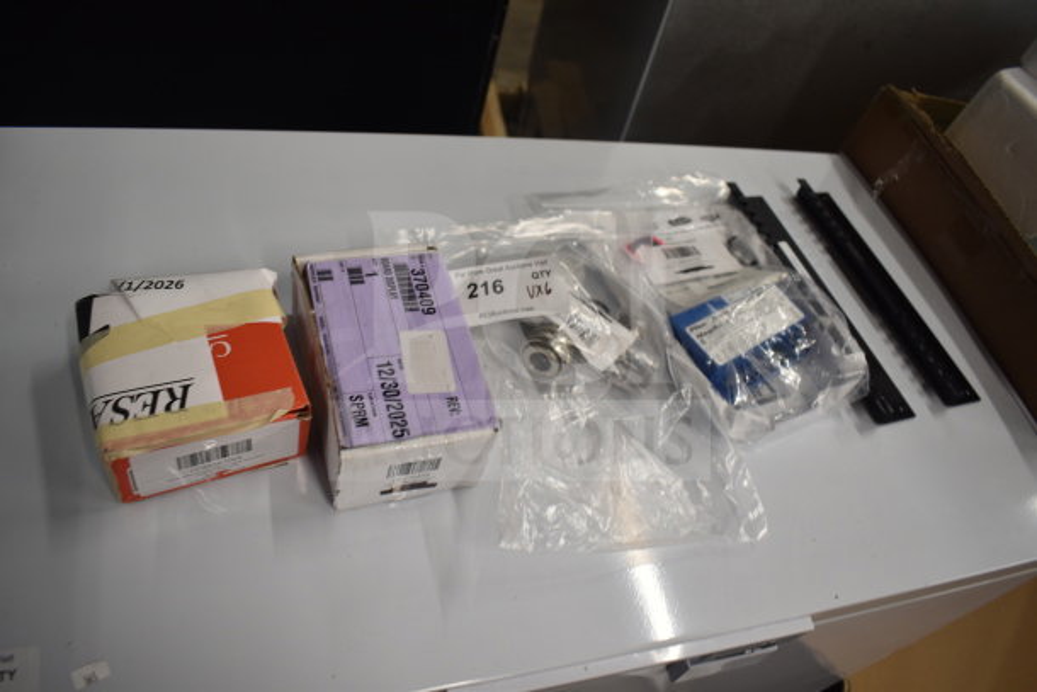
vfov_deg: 48.0
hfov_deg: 67.4
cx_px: 518
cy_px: 346
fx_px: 778
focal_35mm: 27
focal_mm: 18
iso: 360
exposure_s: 1/30
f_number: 3.5
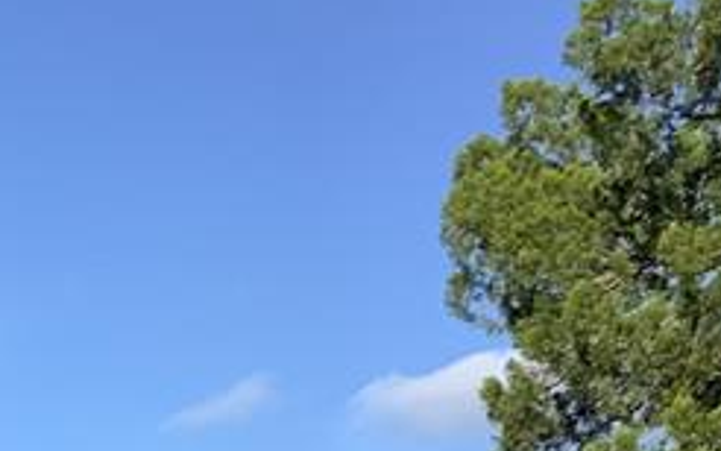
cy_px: 1022
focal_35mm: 137
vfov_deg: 8.8
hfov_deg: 14.6
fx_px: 2693
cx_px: -217
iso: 25
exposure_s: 1/776
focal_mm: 3.3
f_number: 2.4
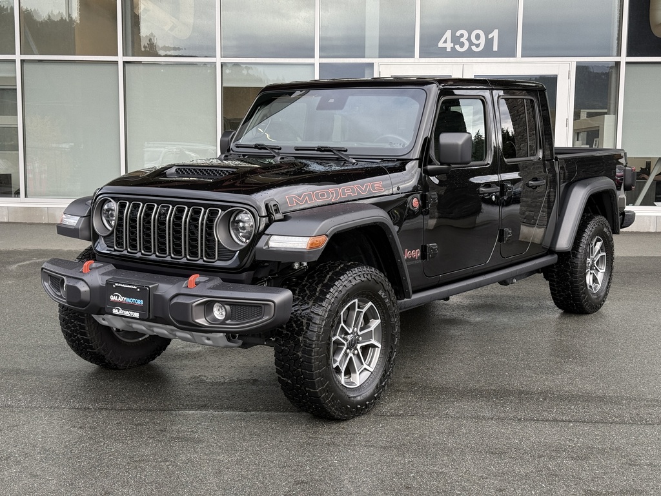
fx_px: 917
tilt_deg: -5.1
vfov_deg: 30.3
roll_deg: -0.3
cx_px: 330
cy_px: 248
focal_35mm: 48
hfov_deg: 39.7
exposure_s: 1/245
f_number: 1.78
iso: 64
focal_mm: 6.76
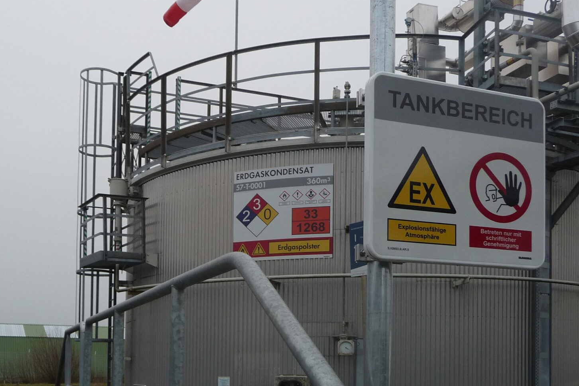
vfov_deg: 36.6
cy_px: 247
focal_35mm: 36
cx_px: 288
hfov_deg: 53.1
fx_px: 579
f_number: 3.3
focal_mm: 4.7
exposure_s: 1/40
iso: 100
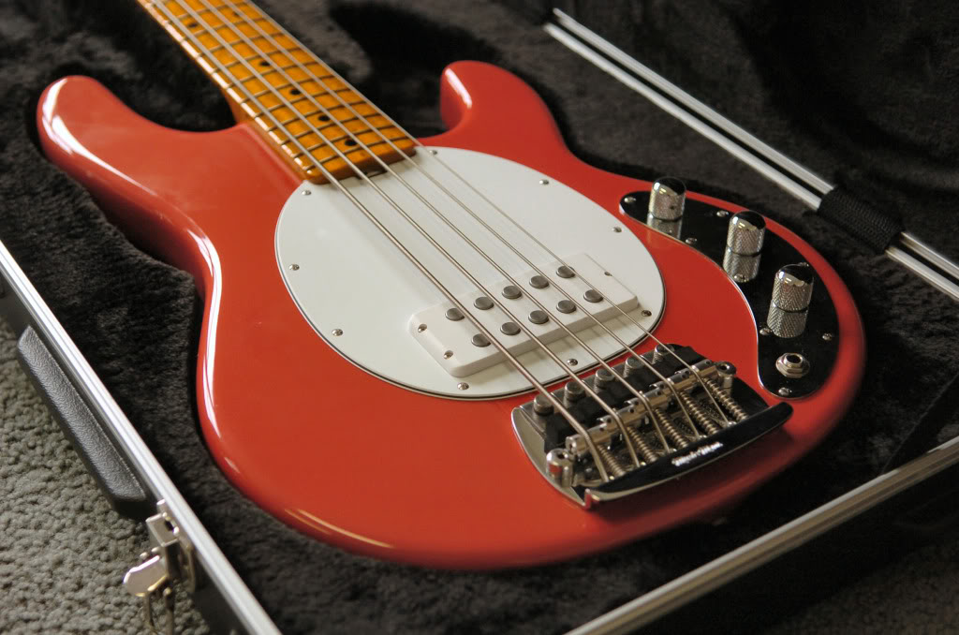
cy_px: 318
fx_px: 1515
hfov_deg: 35.1
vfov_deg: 23.7
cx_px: 480
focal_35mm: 57
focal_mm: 38
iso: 250
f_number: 3.2
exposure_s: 1/125
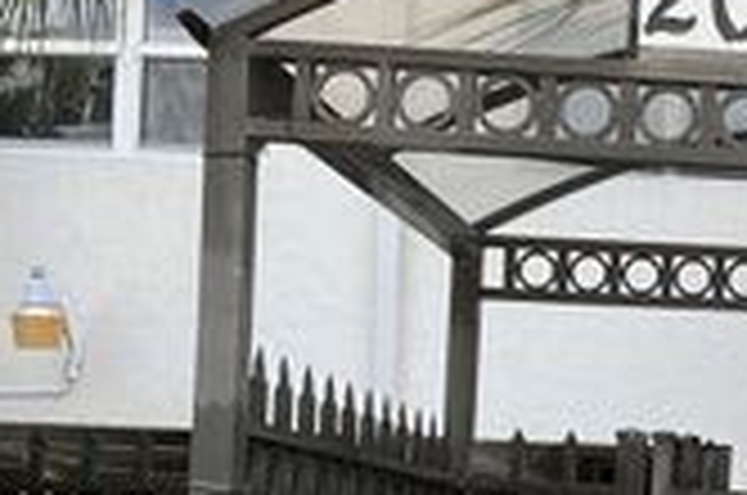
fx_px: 1885
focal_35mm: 91
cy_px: 560
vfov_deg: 14.6
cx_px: 891
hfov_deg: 20.9
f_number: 1.8
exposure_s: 1/254
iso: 16
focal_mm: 3
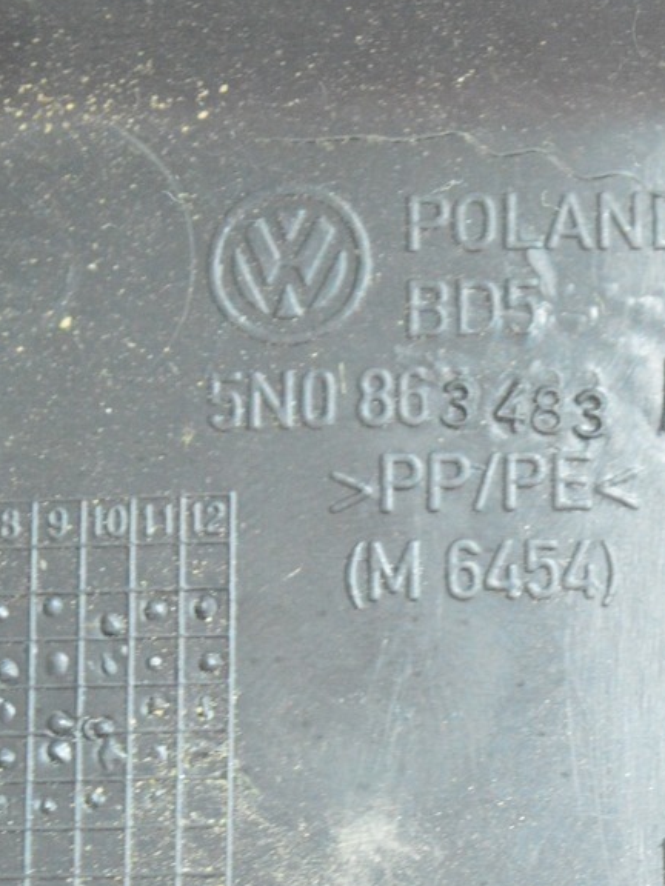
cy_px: 470
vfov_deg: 14.0
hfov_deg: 10.5
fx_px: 3608
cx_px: 514
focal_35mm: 141
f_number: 5.6
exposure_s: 1/40
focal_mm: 55
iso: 6400
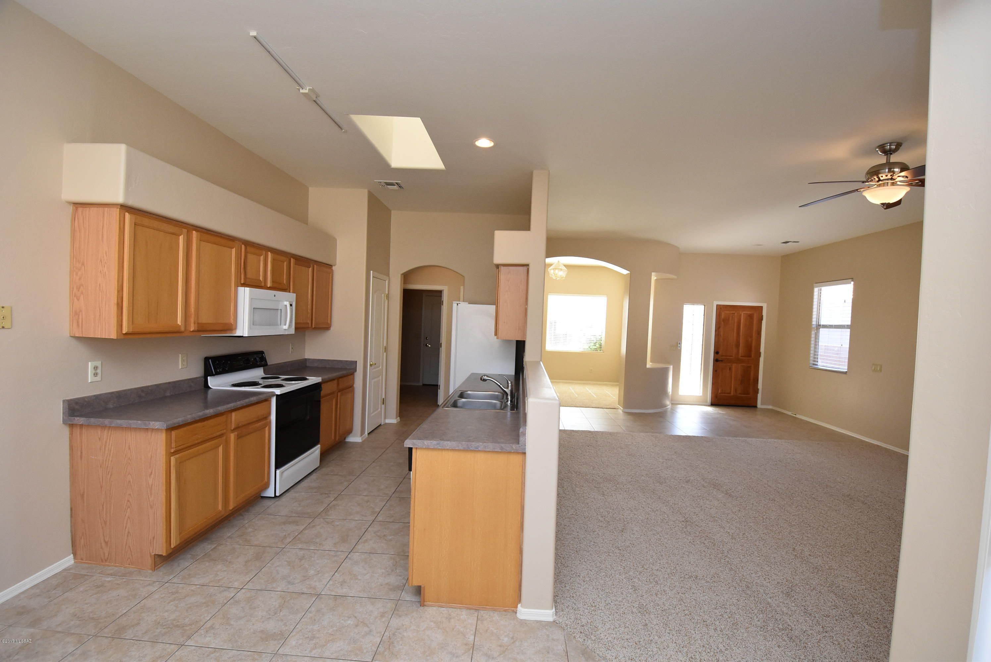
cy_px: 331
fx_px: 413
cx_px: 496
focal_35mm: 15
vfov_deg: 77.4
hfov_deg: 100.3
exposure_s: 1/125
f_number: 5.6
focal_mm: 10
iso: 800
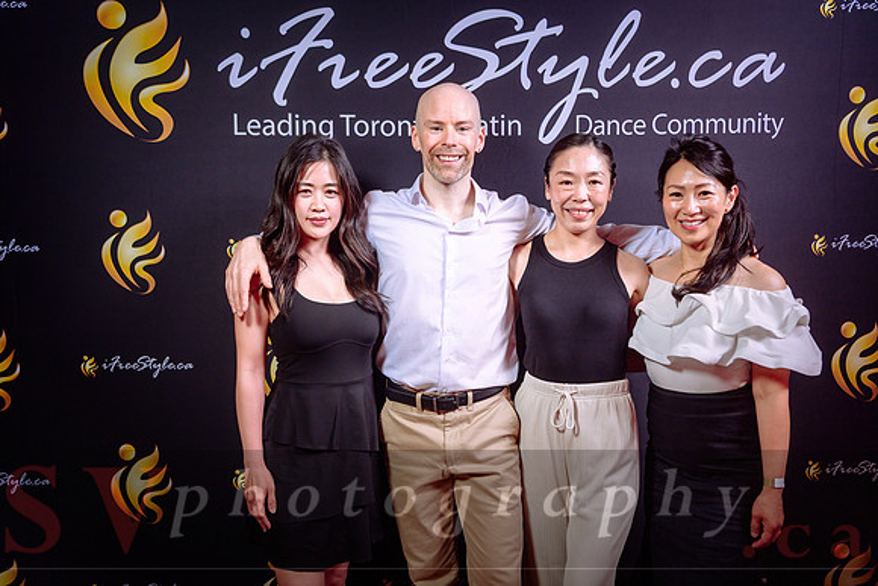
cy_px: 293
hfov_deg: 54.6
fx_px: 851
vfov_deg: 38.0
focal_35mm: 35
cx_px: 439
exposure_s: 1/200
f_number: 2.8
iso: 800
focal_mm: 34
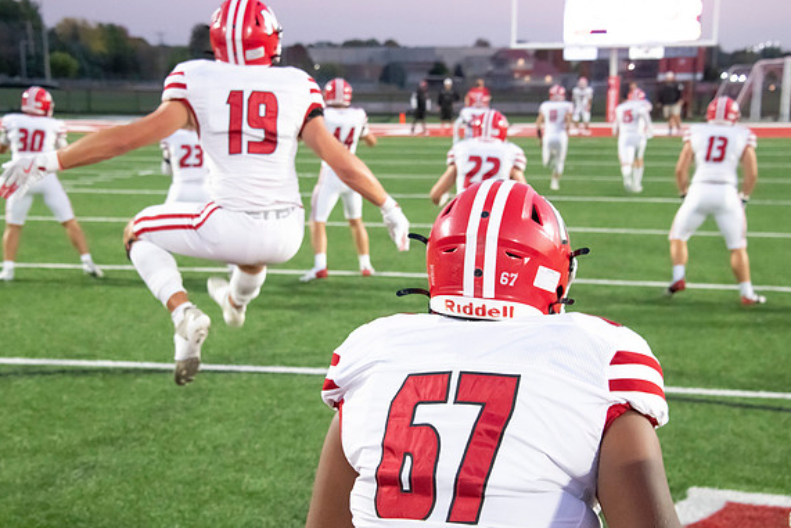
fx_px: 1450
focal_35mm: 66
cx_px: 399
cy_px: 265
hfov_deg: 30.5
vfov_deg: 20.6
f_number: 7.1
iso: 10000
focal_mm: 65
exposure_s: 1/320
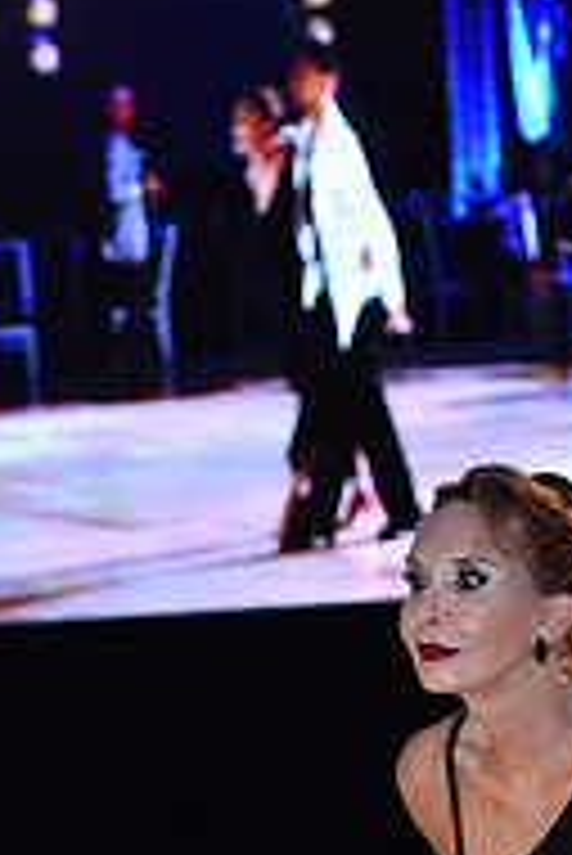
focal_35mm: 299
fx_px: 7113
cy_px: 1134
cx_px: 718
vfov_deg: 6.8
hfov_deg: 4.6
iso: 2000
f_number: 4.5
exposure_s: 1/320
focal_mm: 98
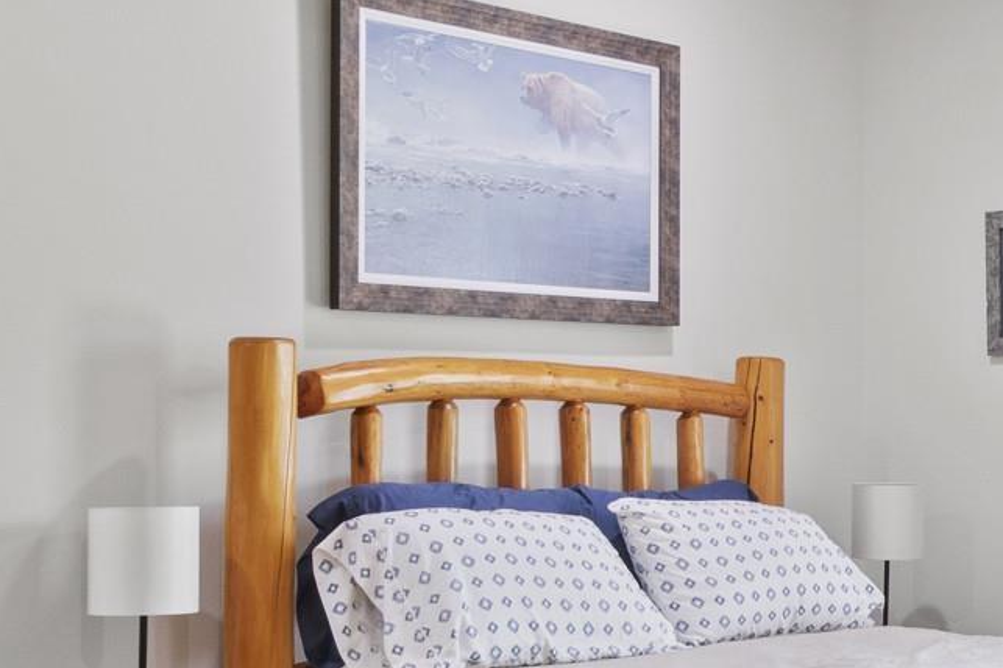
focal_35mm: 70
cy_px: 448
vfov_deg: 19.4
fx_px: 1949
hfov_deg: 27.8
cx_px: 895
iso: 250
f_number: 9
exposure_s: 1/1.67
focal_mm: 12
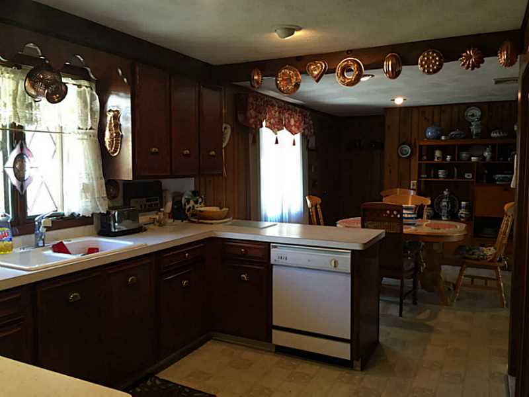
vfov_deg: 48.2
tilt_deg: -4.4
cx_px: 264
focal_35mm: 29
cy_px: 198
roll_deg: -0.7
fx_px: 443
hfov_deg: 61.7
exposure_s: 1/30
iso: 100
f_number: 2.2
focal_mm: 4.15
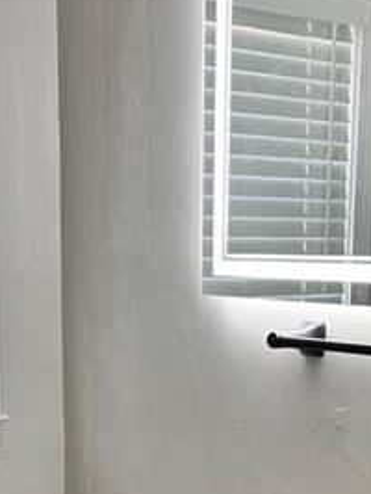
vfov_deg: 24.5
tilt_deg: -12.6
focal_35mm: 75
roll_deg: -1.1
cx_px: 202
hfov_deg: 19.7
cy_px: 522
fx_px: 1070
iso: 64
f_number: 1.5
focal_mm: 5.7
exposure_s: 1/120
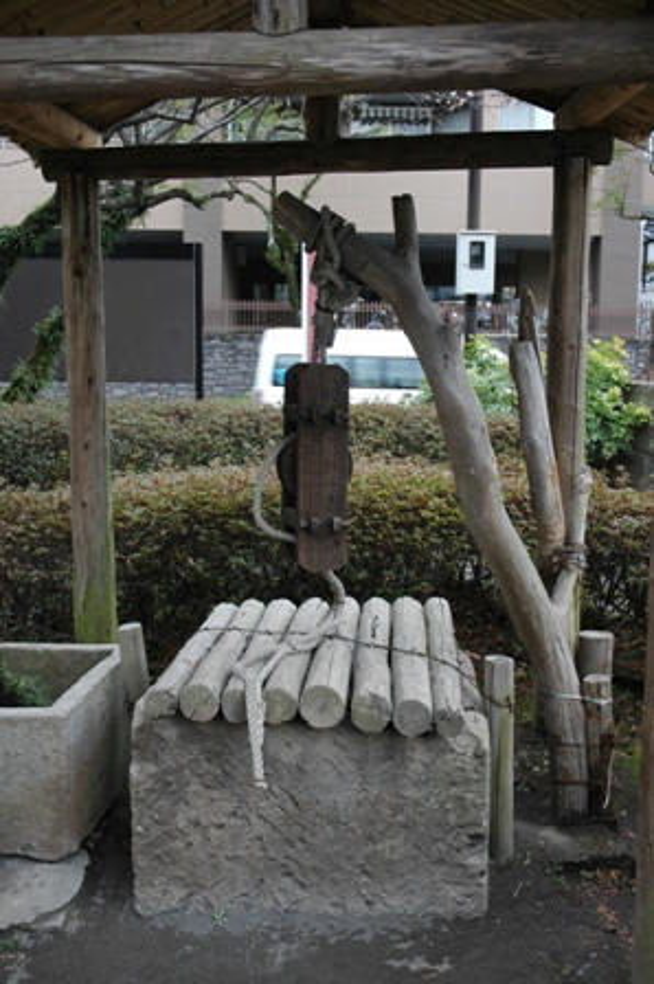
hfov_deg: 33.0
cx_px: 327
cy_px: 492
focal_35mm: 40
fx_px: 1105
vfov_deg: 48.0
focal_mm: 27
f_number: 5
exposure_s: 1/80
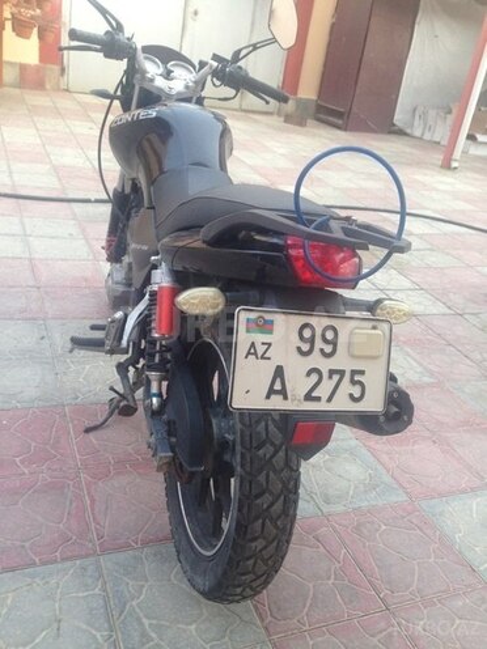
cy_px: 324
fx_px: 619
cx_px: 244
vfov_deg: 55.4
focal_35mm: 33
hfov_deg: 42.9
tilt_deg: -26.4
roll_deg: -10.6
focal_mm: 4.12
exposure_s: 1/120
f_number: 2.4
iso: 80
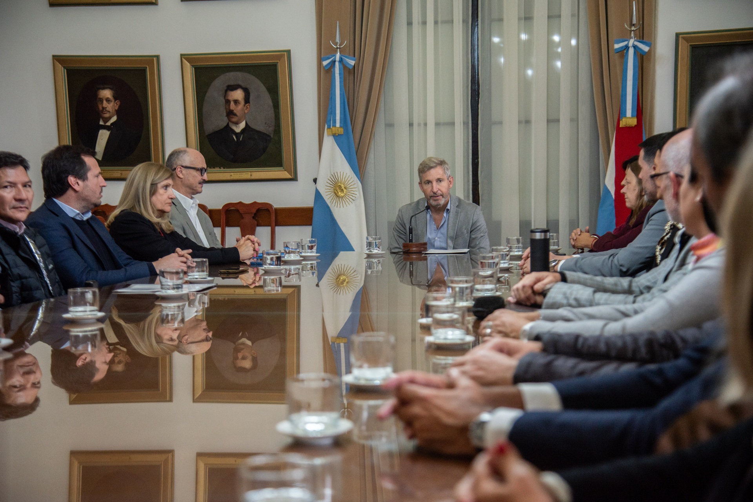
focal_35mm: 58
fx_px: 1213
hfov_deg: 34.5
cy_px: 251
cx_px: 376
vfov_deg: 23.4
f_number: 4
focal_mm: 58
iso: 1250
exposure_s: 1/250
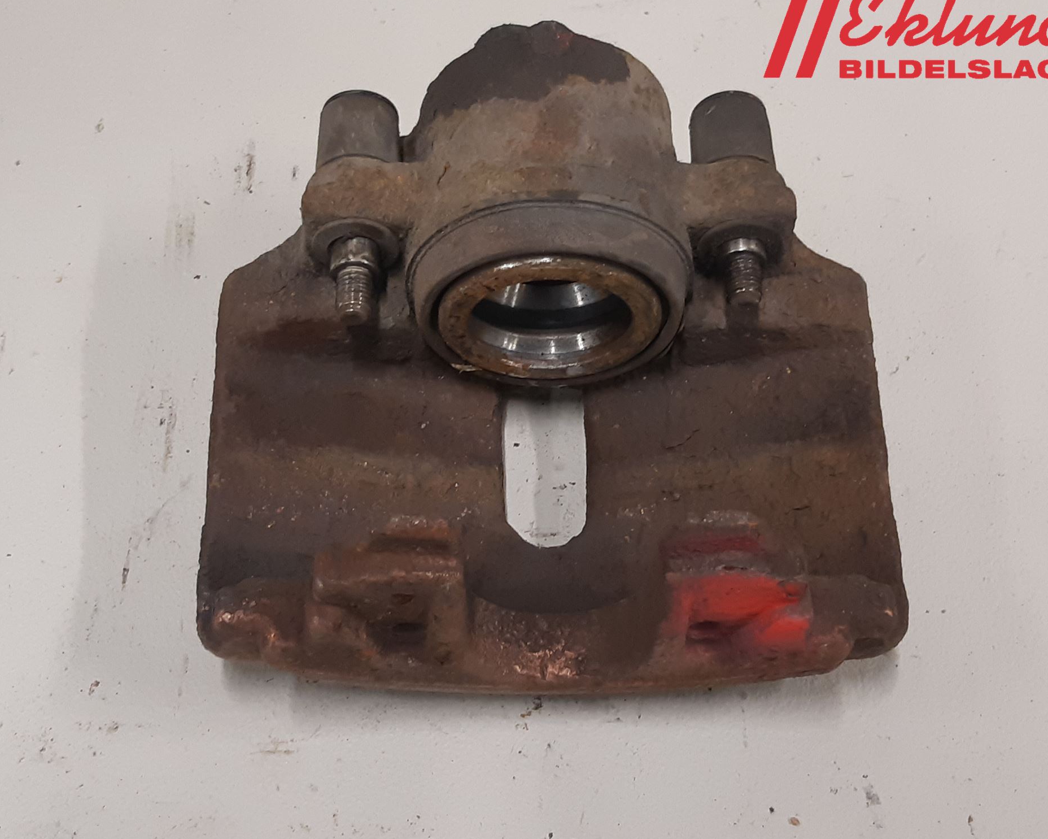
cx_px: 532
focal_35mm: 28
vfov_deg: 51.5
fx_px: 869
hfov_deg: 62.2
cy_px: 416
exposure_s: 1/50
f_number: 1.7
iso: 160
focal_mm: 3.93
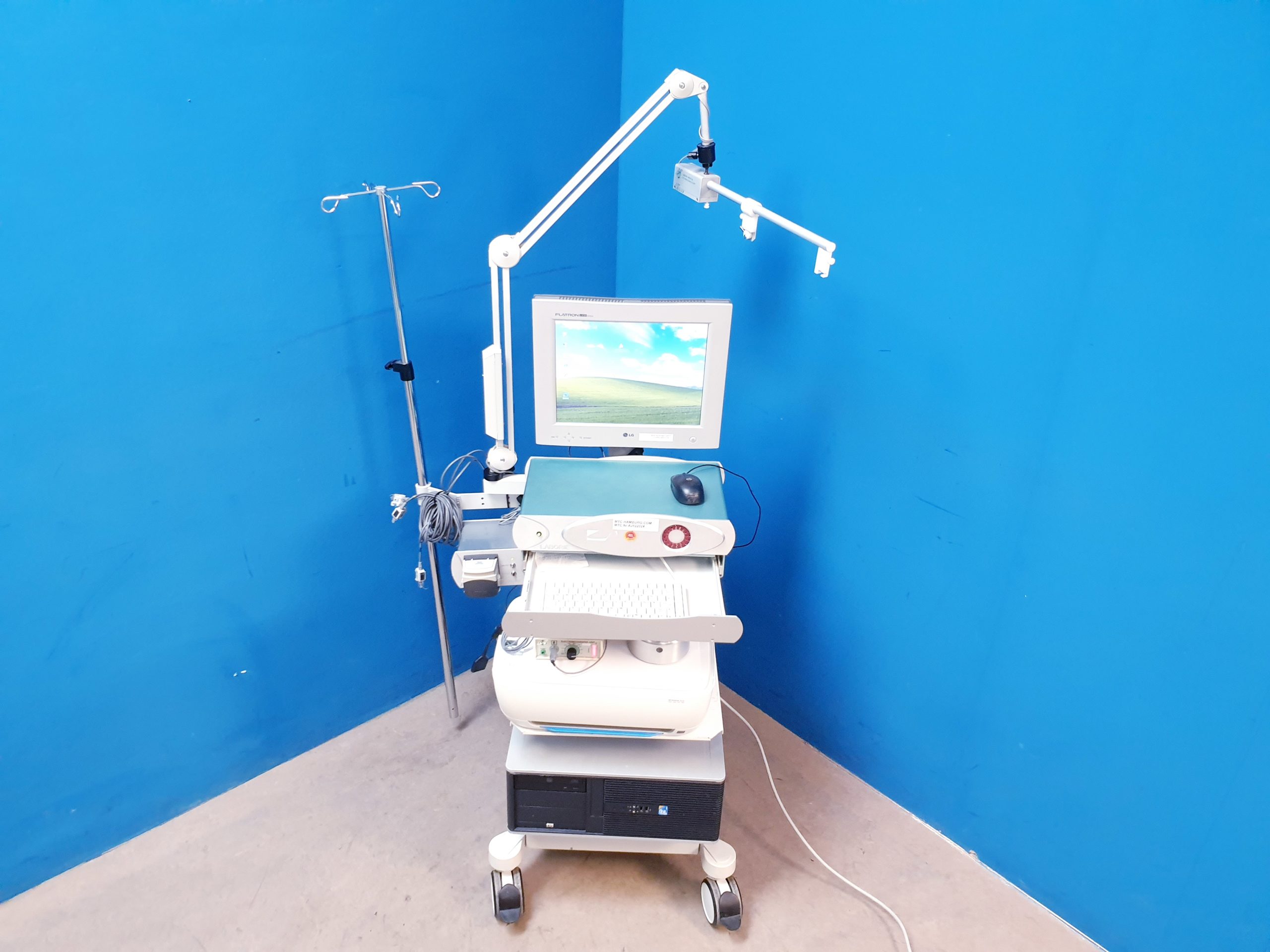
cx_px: 635
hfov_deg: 67.3
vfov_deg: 53.1
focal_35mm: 26
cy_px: 476
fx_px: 954
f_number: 2.4
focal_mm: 4.3
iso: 400
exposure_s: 1/50
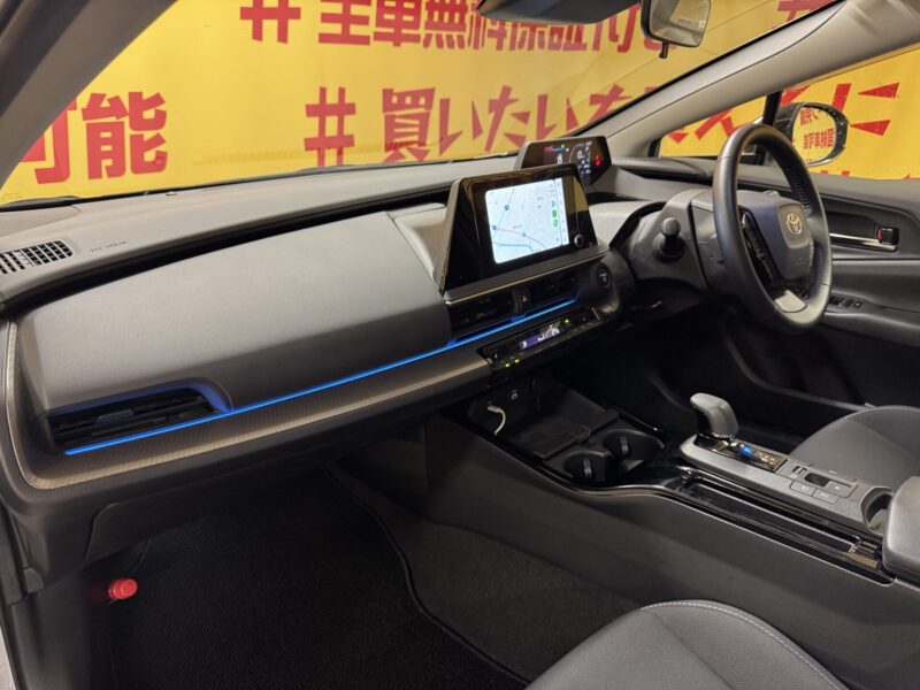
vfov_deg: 56.8
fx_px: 638
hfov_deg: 71.6
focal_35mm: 24
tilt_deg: -18.8
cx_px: 460
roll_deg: +1.7
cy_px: 345
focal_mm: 6.76
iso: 320
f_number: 1.78
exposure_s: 1/50
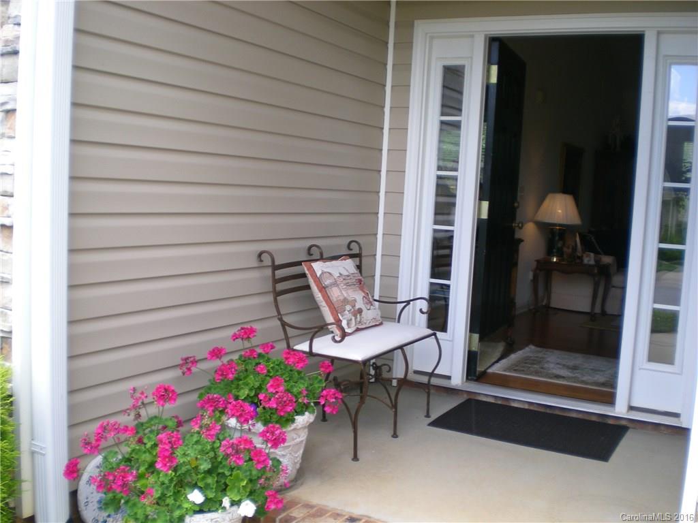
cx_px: 349
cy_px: 262
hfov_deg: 49.0
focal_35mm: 38
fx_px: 766
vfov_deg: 37.7
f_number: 3.1
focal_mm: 6.3
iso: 50
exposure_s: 1/83.2
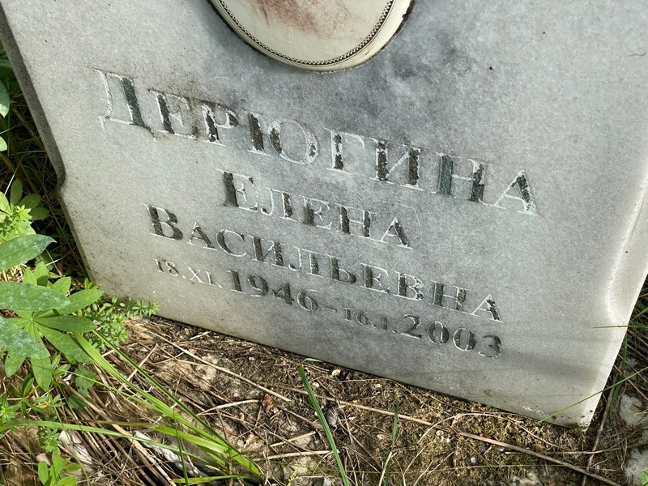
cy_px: 243
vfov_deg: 28.0
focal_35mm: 52
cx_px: 324
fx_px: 973
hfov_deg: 36.8
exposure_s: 1/432
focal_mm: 6
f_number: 2
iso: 20
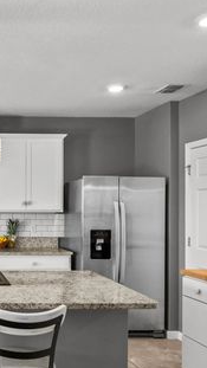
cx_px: -38
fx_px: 400
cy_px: 210
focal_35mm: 41
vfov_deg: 49.2
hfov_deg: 26.1
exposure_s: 1/4
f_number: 8
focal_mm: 19
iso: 2000
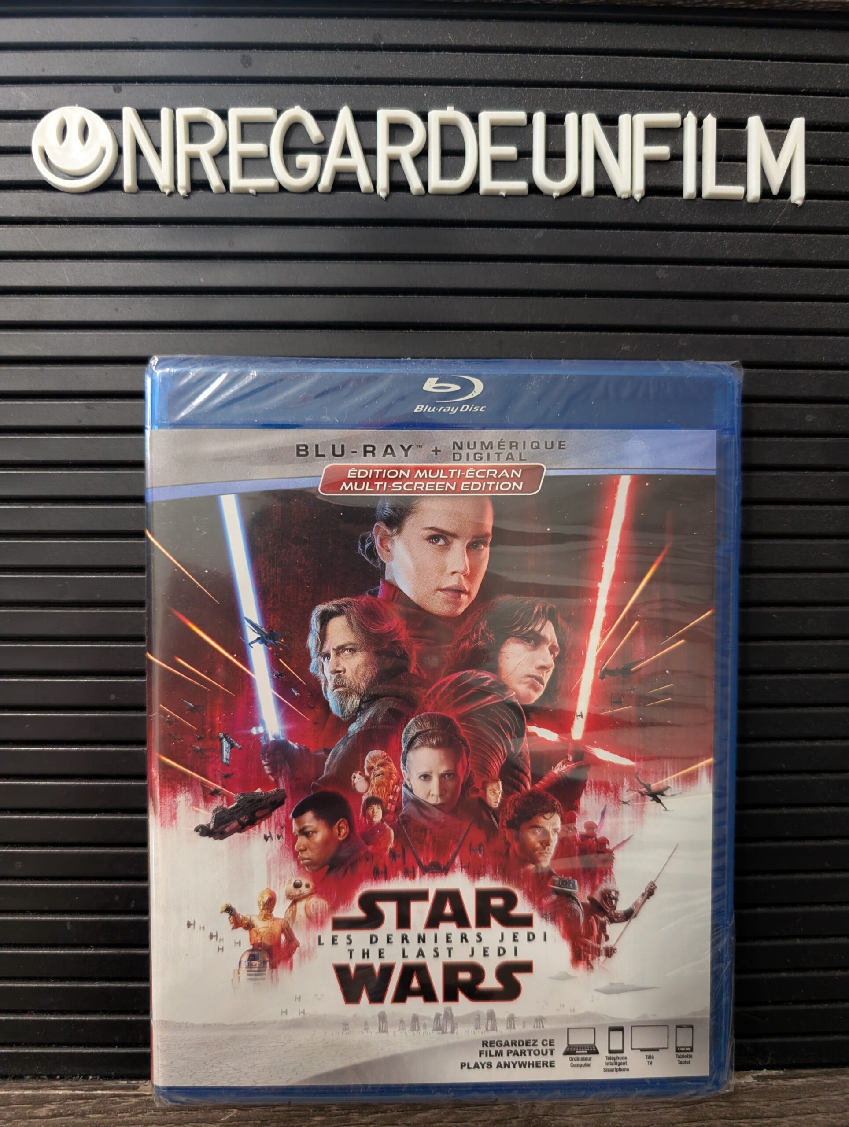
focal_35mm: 24
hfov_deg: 56.9
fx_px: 783
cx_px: 424
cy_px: 564
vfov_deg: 71.5
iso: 475
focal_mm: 6.9
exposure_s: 1/120
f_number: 1.68
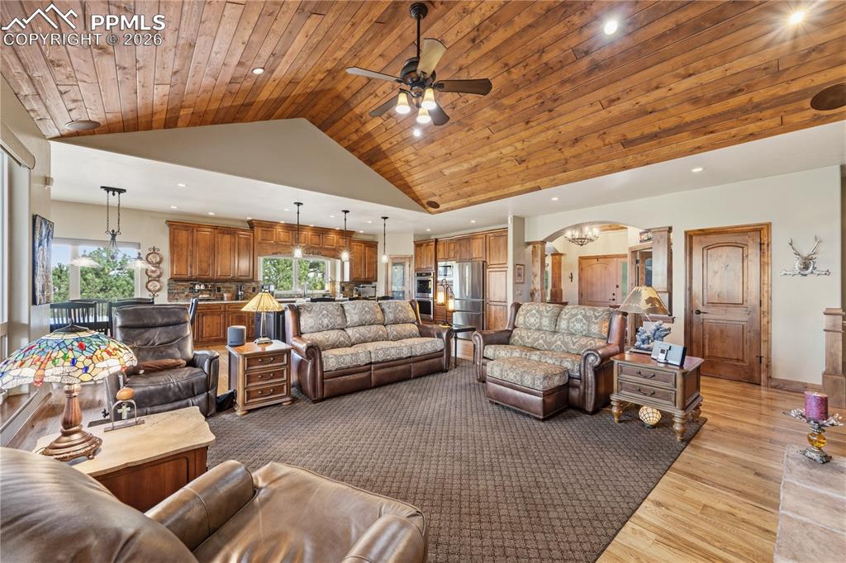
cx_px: 423
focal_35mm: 14
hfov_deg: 104.3
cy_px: 282
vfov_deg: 81.2
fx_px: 329
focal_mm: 14
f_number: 8
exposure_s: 1/1.67
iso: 400
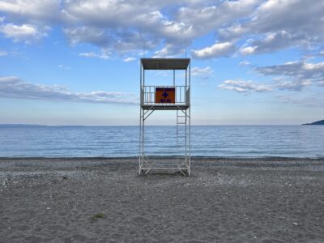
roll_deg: +0.3
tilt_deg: +0.9
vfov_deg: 53.1
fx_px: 243
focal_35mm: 26
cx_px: 162
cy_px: 122
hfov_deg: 67.3
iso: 50
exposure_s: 1/2915
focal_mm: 5.7
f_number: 1.5
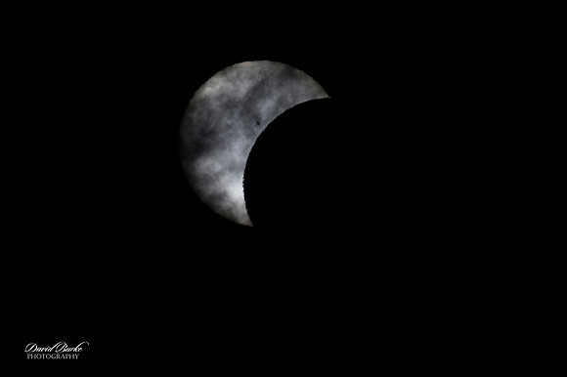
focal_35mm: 1093
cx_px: 179
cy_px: 223
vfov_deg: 1.3
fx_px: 17201
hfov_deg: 1.9
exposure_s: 1/400
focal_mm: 500
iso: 100
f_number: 8
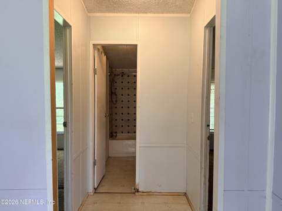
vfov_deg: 56.7
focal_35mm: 24
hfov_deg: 71.7
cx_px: 141
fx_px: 195
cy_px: 106
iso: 160
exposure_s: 1/120
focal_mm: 6.76
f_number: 1.78
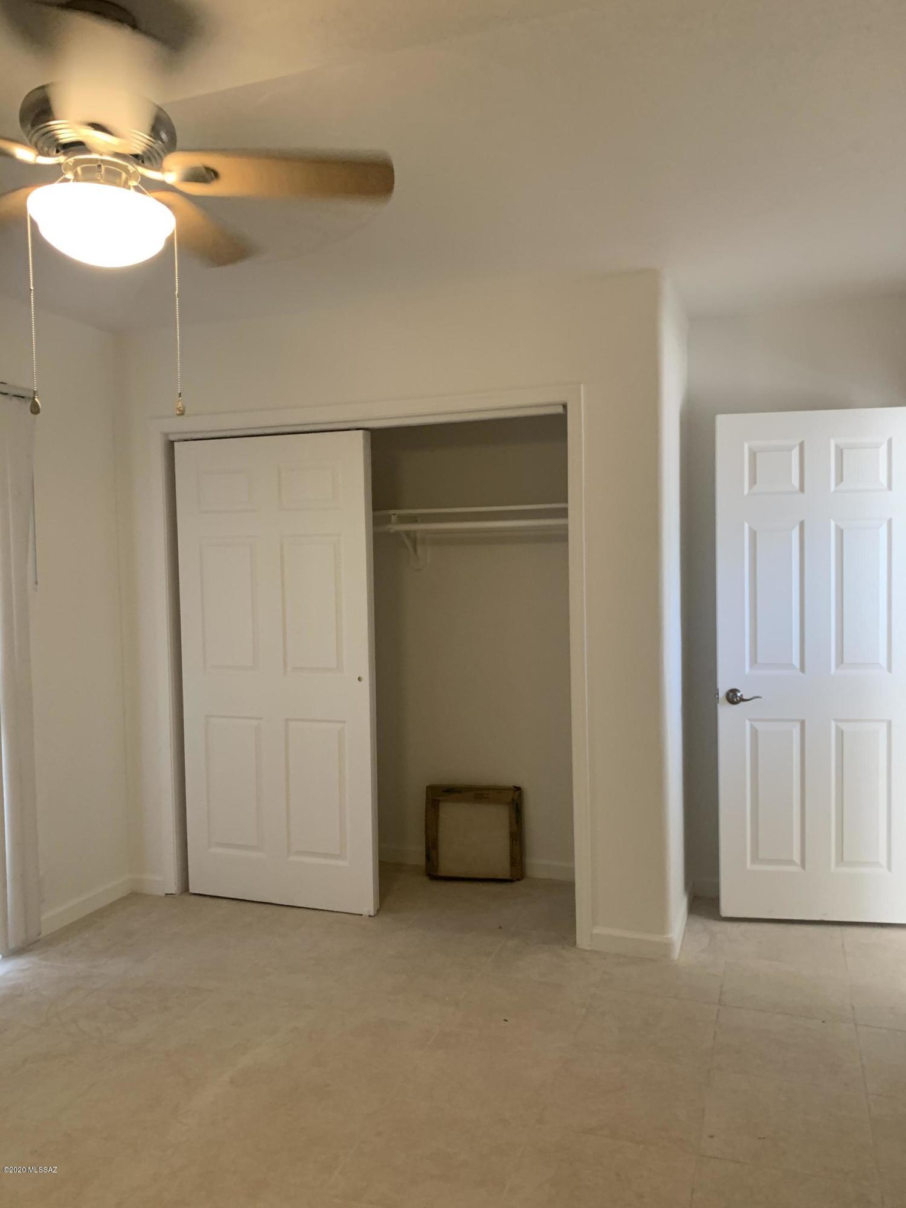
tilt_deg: +0.3
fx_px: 907
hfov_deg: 53.1
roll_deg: +0.3
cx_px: 453
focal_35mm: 26
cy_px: 604
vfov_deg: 67.3
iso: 200
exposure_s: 1/60
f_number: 1.8
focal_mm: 4.25
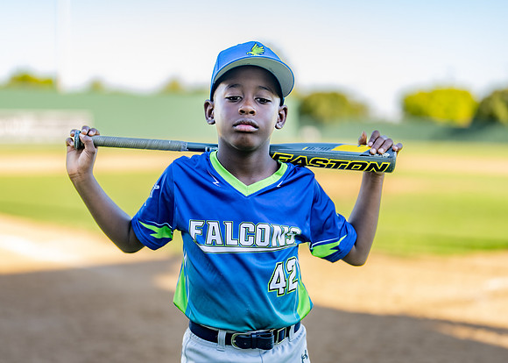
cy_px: 197
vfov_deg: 22.6
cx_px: 239
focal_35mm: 63
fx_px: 909
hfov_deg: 31.2
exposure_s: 1/1250
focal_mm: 50
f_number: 1.2
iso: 100
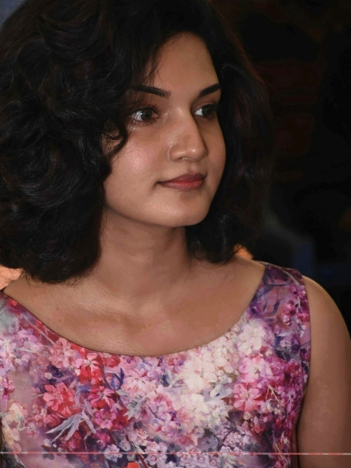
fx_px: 2555
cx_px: 175
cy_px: 235
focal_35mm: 189
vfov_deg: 10.5
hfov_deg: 7.9
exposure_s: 1/100
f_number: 5.6
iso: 3200
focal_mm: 116
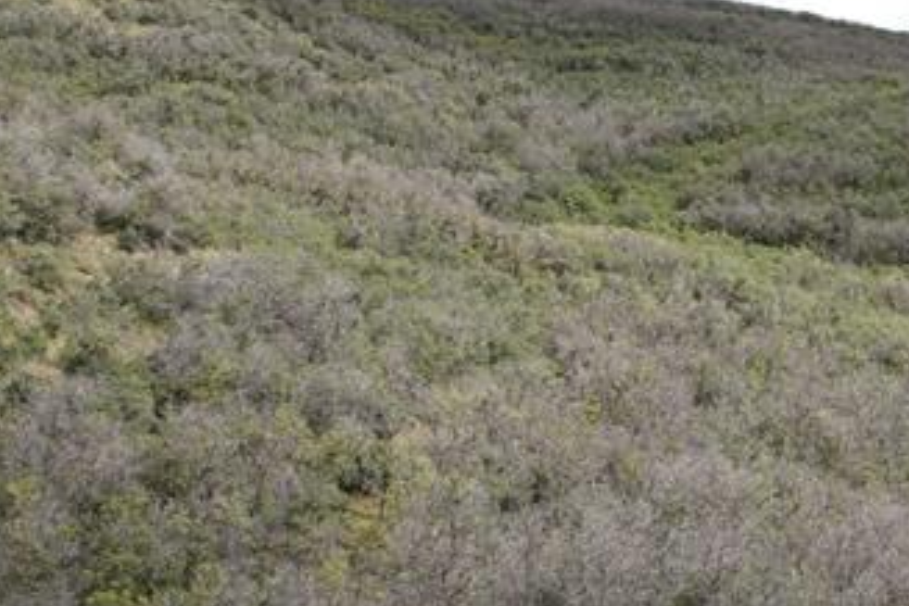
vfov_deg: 17.4
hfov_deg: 24.2
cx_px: 1009
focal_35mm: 78
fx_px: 1969
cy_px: 478
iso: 100
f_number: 2.8
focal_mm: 12.29
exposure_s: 1/25
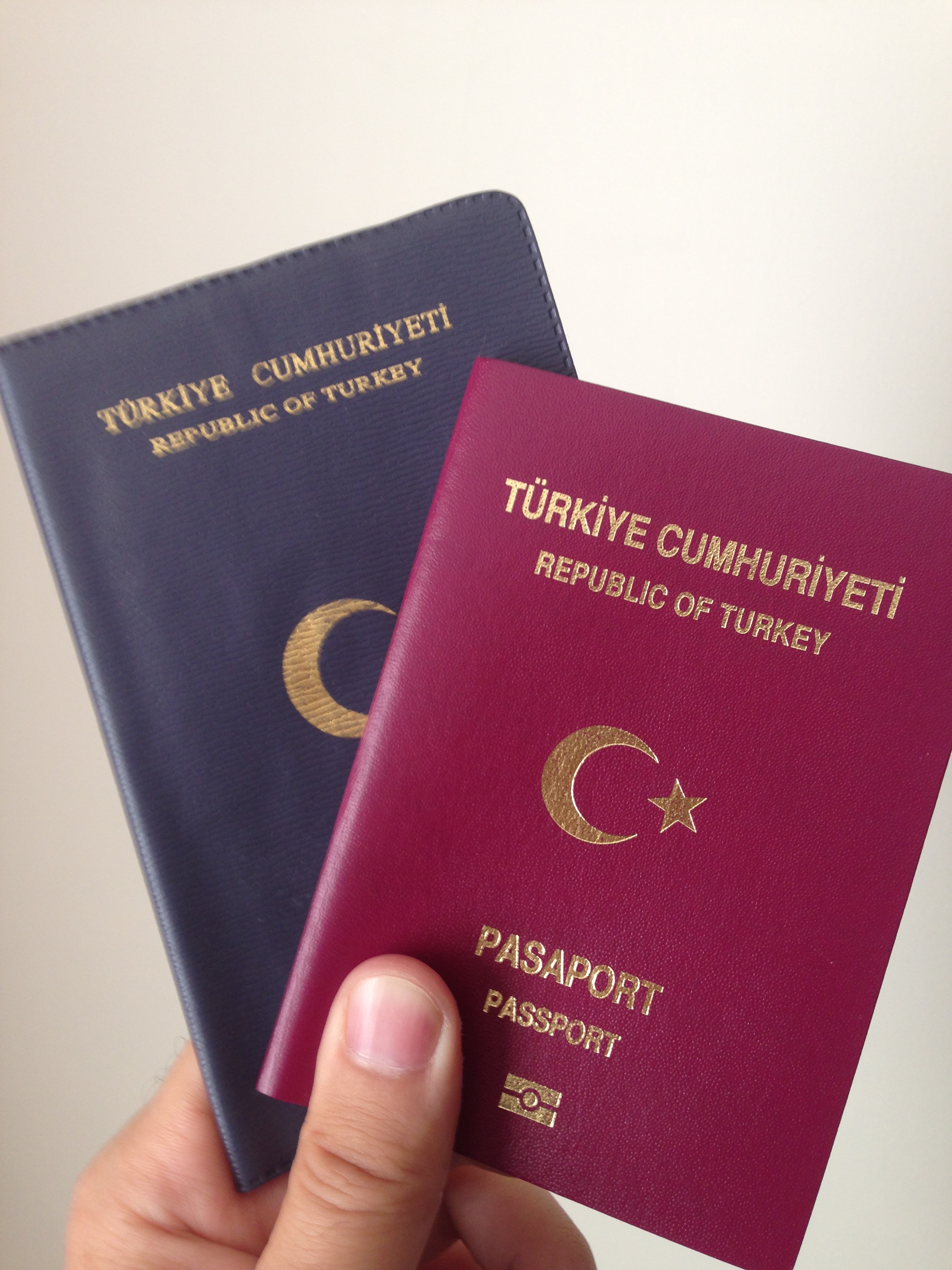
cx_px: 476
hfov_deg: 42.9
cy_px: 635
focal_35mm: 33
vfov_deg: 55.4
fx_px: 1210
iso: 50
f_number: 2.4
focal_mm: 4.12
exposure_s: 1/24
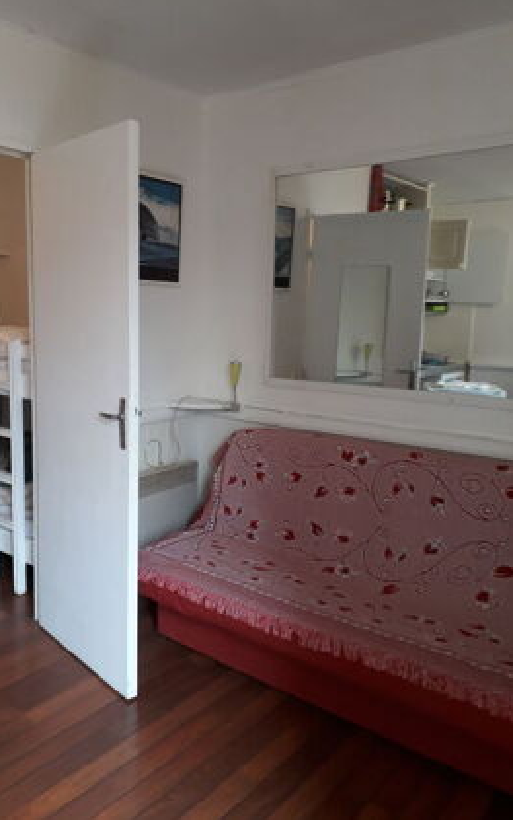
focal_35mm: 29
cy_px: 406
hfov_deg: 43.0
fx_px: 649
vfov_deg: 64.6
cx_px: 213
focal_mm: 3.6
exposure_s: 1/50
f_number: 1.9
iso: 125
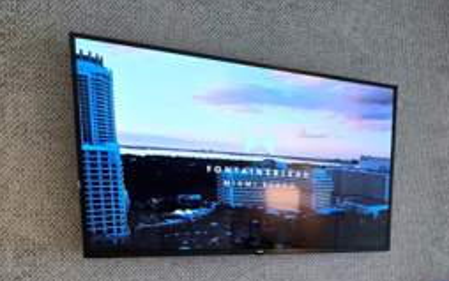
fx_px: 563
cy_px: 300
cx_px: 391
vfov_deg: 26.1
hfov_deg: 40.7
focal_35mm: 46
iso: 125
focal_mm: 6.3
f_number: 1.7
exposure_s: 1/60.2
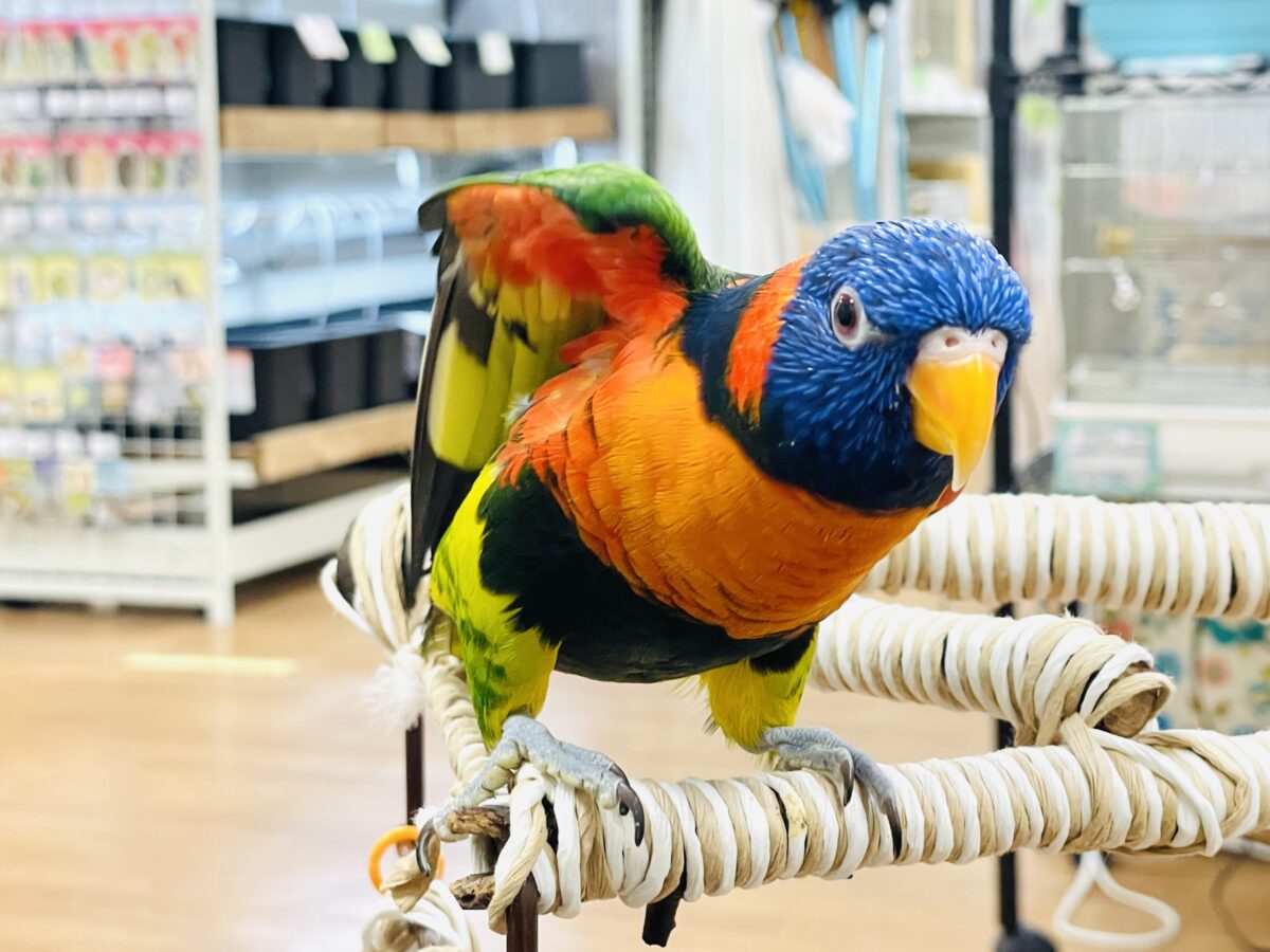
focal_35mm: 52
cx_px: 635
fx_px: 1908
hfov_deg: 36.8
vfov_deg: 28.0
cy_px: 476
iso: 160
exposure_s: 1/99
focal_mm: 6
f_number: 2
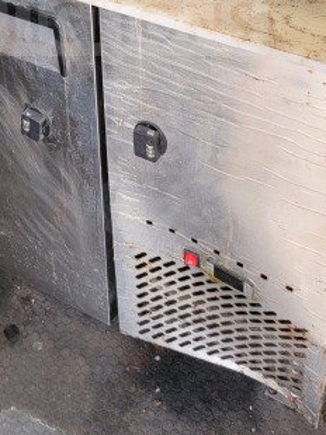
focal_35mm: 63
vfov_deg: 27.8
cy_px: -55
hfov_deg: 23.2
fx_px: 792
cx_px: 110
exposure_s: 1/120
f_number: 1.8
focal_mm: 6.7
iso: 125
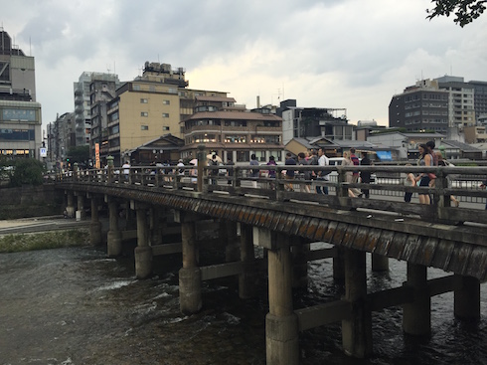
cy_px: 182
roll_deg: +0.4
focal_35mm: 29
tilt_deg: -1.1
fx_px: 408
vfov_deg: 48.2
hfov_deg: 61.7
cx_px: 244
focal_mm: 4.15
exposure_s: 1/314
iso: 32
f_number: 2.2
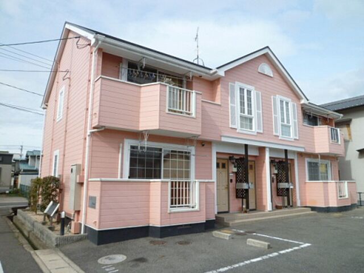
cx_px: 182
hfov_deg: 69.4
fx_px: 263
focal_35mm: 25
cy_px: 136
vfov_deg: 54.9
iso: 100
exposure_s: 1/500
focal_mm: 4.5
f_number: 5
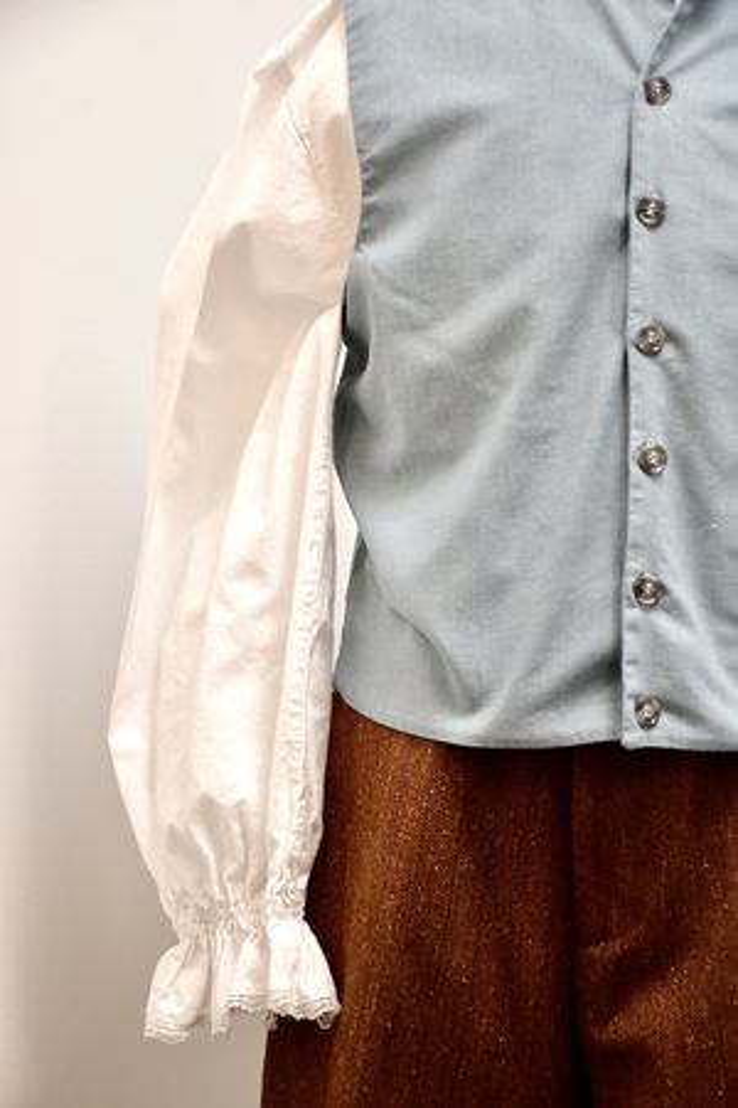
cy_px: 554
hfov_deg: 16.3
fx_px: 2583
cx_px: 369
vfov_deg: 24.2
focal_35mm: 84
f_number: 5
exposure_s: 1/60
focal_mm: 56
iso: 800
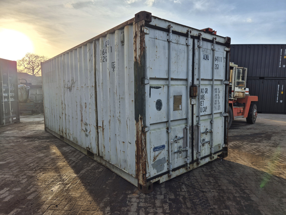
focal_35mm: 23
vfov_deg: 58.9
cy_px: 108
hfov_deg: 73.9
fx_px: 190
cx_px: 143
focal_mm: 5.4
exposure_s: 1/1168
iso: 25
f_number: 1.8
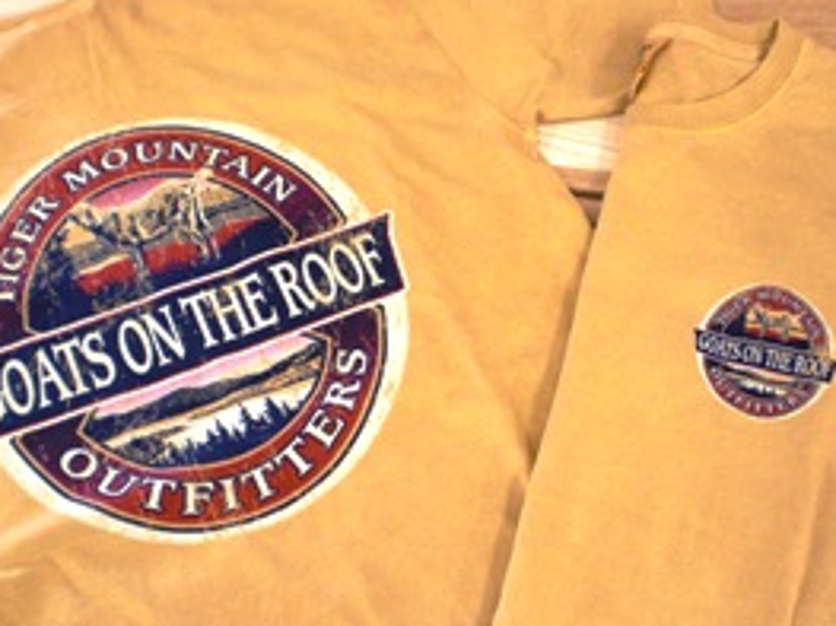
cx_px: 404
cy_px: 365
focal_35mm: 52
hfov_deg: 36.8
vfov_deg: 28.0
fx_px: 1255
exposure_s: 1/60
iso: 200
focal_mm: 6.3
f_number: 3.1
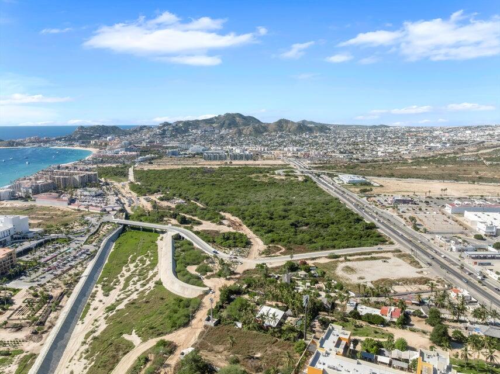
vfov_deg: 56.8
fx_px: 346
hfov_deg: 71.6
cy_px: 187
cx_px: 250
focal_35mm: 24
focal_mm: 12.29
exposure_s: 1/100
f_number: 6.3
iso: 200
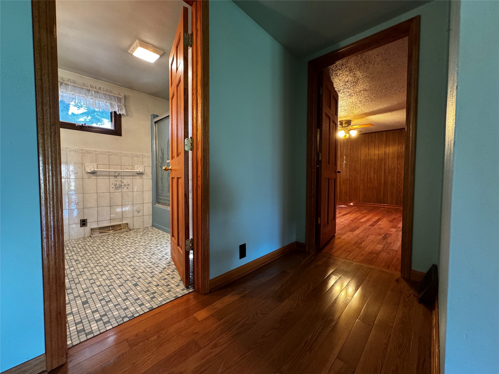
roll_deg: -0.2
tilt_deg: -2.6
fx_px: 202
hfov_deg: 102.1
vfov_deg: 85.7
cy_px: 187
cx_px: 250
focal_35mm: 14
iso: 800
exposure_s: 1/60
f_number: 2.2
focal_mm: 2.22
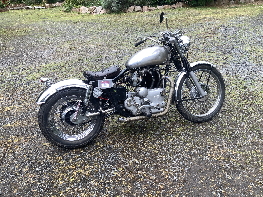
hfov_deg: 56.8
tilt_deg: -25.4
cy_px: 101
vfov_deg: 44.2
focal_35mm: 32
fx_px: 243
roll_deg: -3.0
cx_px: 135
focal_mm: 3
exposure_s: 1/186
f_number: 1.8
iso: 16
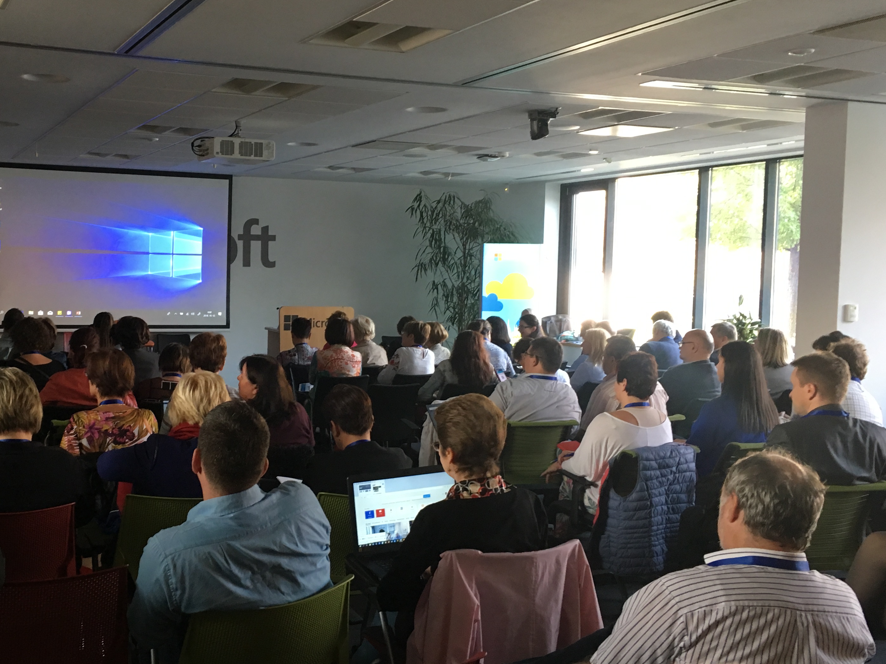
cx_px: 290
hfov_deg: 44.1
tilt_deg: -1.5
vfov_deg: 34.3
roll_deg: -1.1
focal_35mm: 42
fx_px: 1075
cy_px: 325
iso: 125
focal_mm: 4.15
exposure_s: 1/33
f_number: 2.2
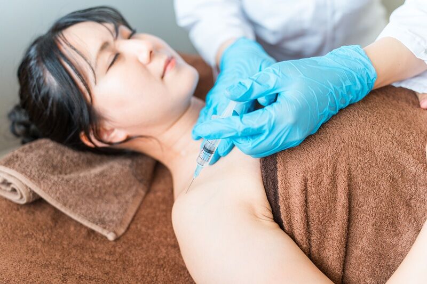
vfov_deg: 31.9
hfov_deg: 46.4
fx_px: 498
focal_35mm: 42
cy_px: 142
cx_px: 214
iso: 400
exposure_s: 1/125
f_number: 2.2
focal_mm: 42
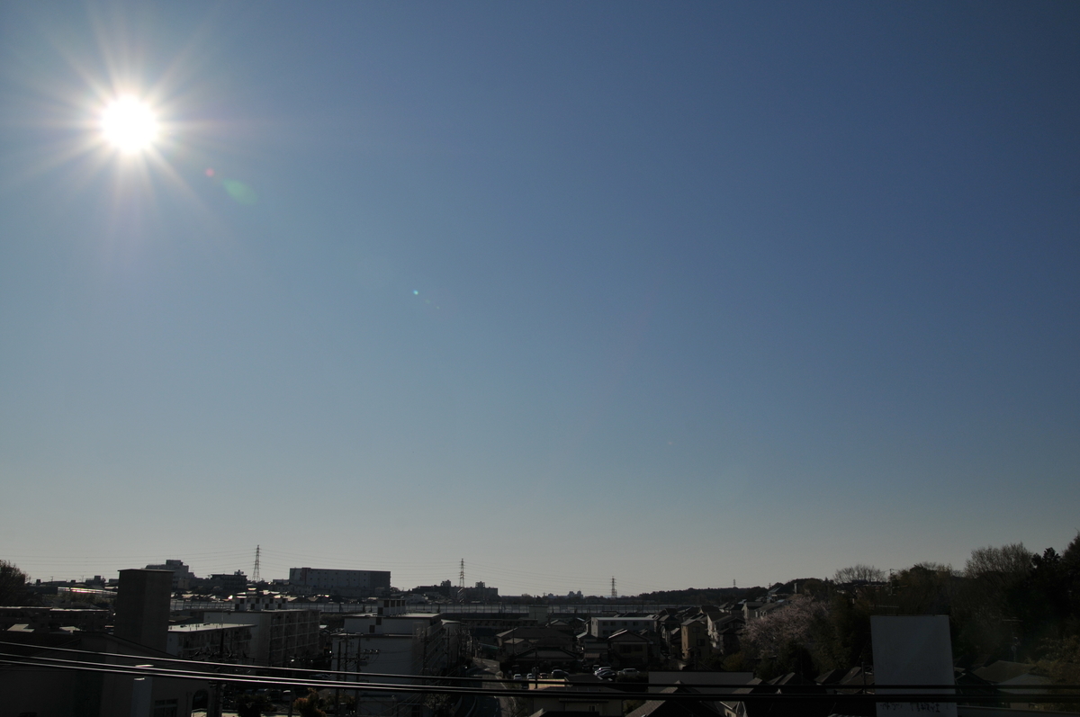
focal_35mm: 30
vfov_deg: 43.5
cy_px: 358
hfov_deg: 62.0
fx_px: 899
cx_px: 540
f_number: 8
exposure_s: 1/2500
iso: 200
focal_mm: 20
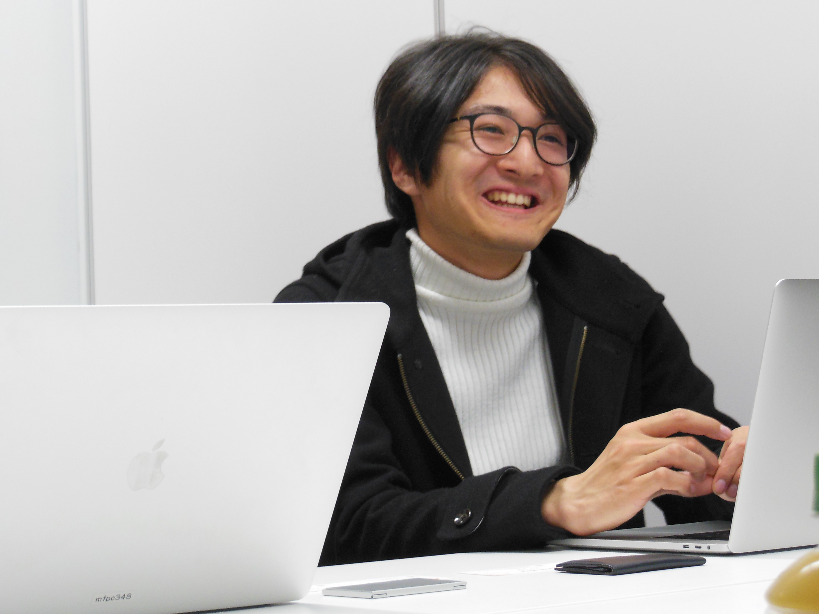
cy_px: 307
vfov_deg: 13.8
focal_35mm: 107
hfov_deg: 18.4
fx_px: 2532
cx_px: 410
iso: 400
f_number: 5.7
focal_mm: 19.1
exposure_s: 1/13
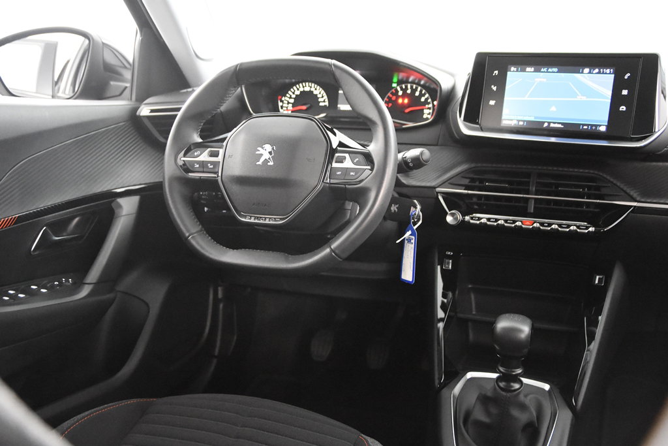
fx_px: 668
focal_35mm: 36
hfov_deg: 53.1
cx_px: 334
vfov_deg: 36.9
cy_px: 223
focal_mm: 24
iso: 9000
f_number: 3
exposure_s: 1/40
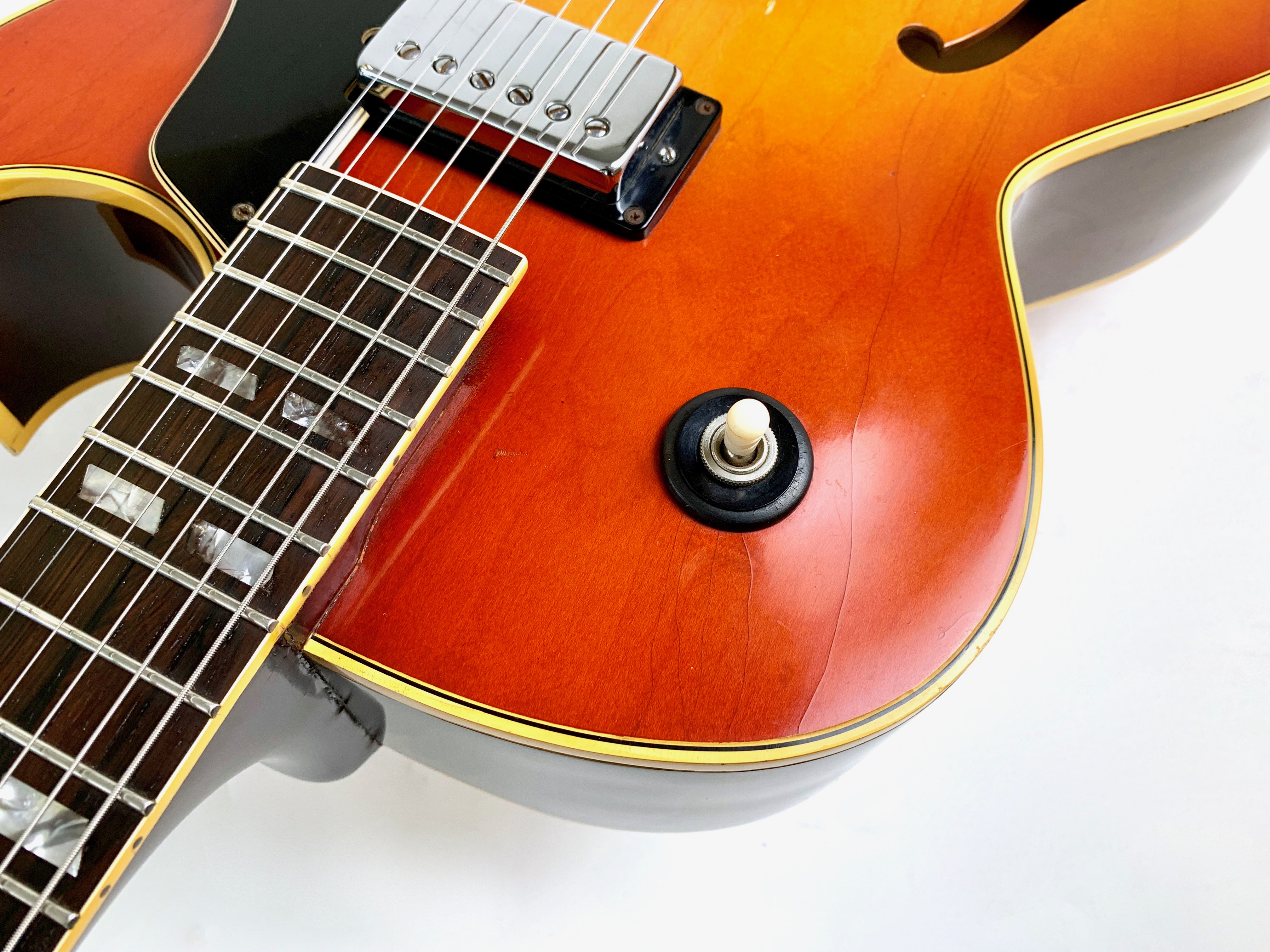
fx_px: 954
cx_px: 635
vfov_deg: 53.1
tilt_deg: -75.7
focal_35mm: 26
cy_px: 476
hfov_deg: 67.3
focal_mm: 4.25
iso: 50
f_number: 1.8
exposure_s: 1/50
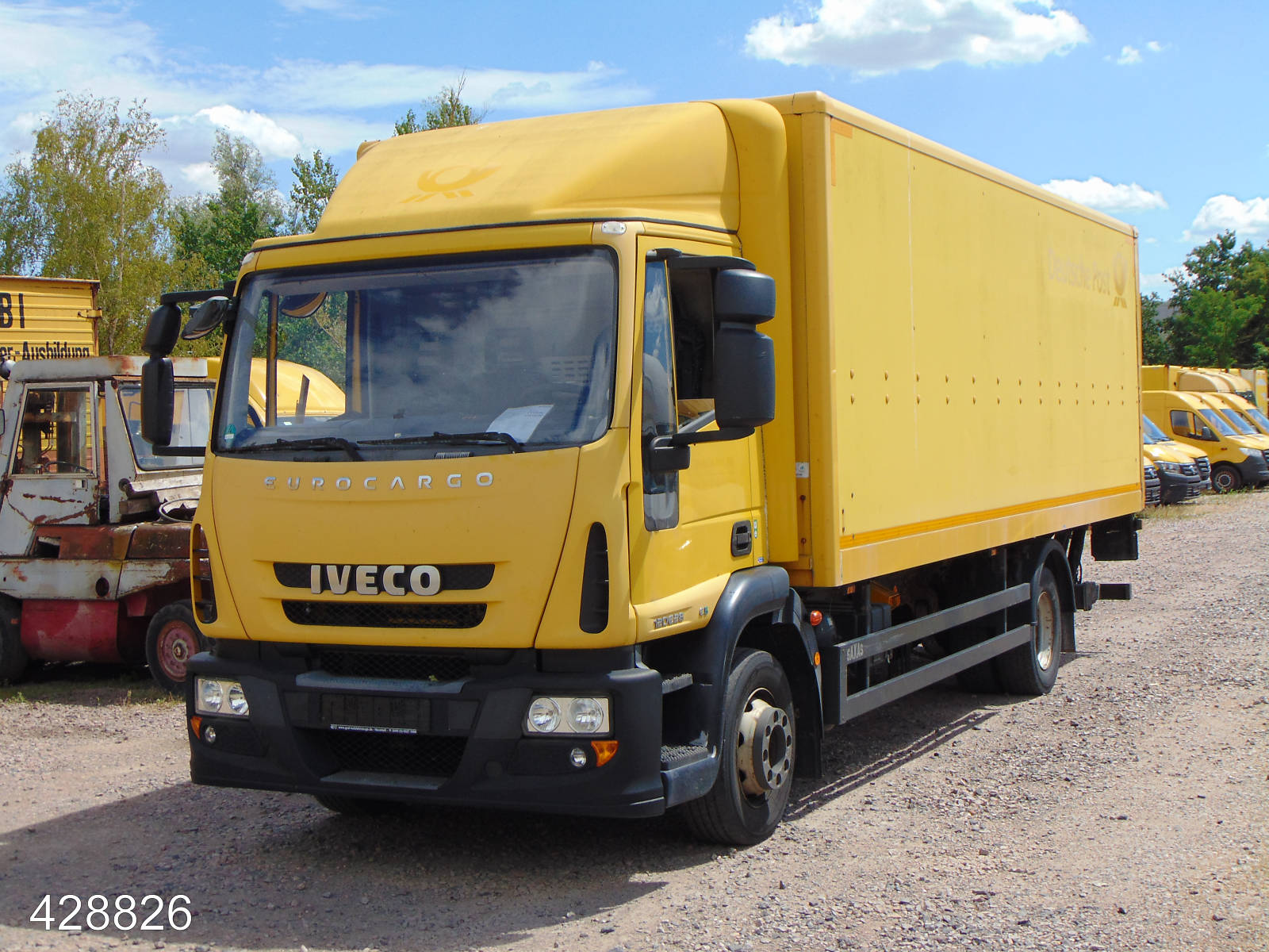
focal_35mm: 50
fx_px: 1833
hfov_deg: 38.2
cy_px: 476
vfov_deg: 29.1
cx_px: 634
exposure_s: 1/250
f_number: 9
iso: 80
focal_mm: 9
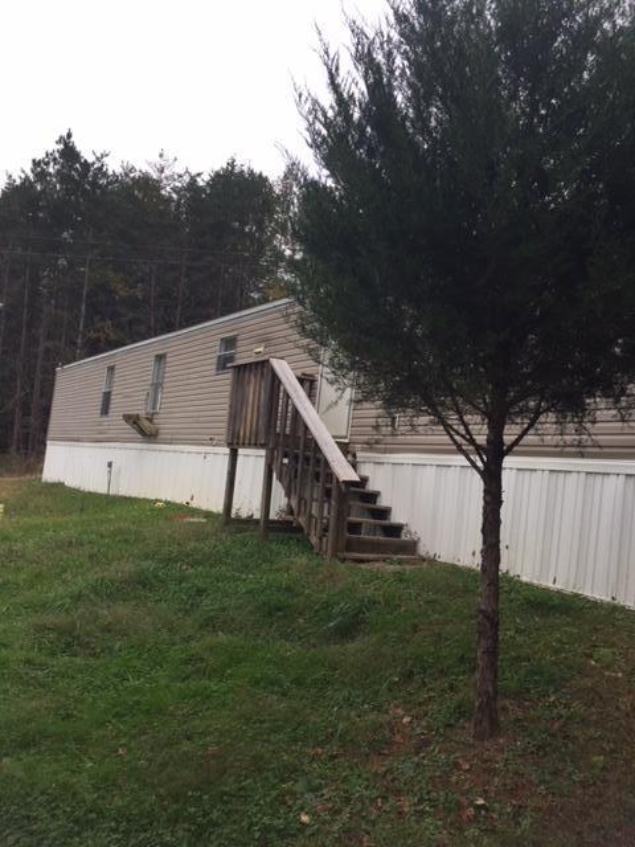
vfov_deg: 61.7
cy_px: 424
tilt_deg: +4.8
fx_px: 709
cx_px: 318
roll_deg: -6.9
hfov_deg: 48.2
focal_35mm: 29
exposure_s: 1/618
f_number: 2.2
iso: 32
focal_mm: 4.15
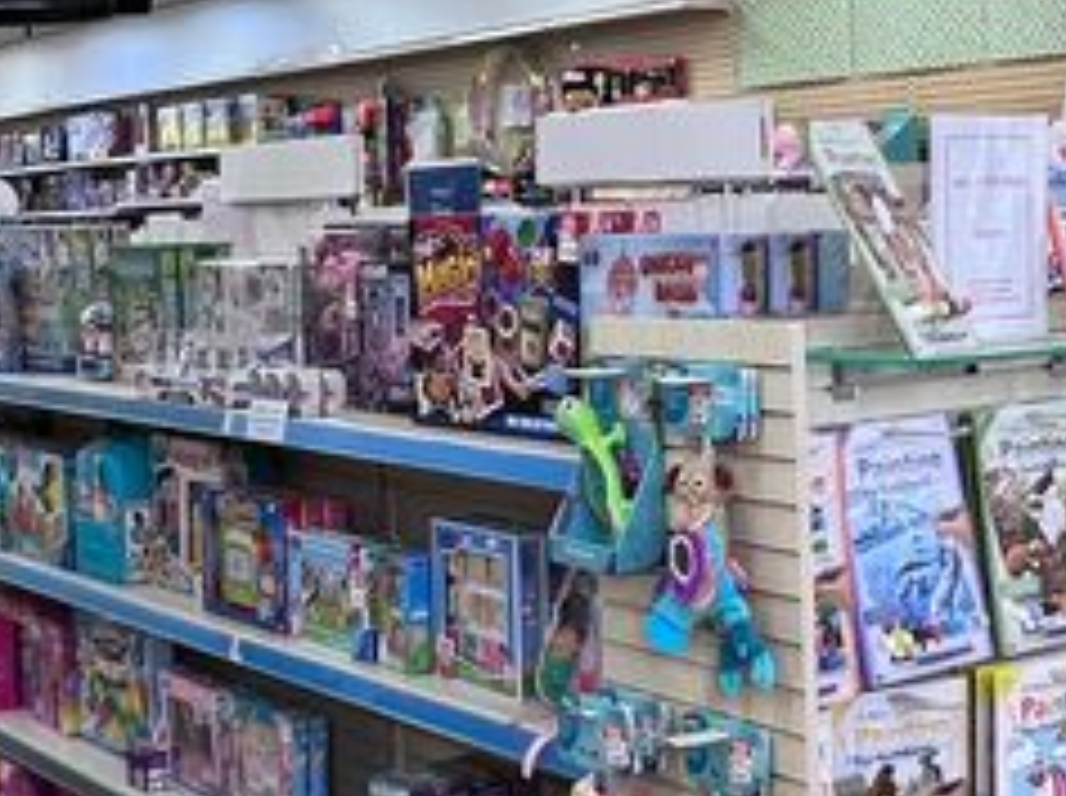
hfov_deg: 31.6
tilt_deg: -2.2
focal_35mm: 61
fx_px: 1876
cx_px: 666
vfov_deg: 23.9
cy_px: 308
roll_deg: +1.8
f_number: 1.8
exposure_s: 1/100
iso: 125
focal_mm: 1.57
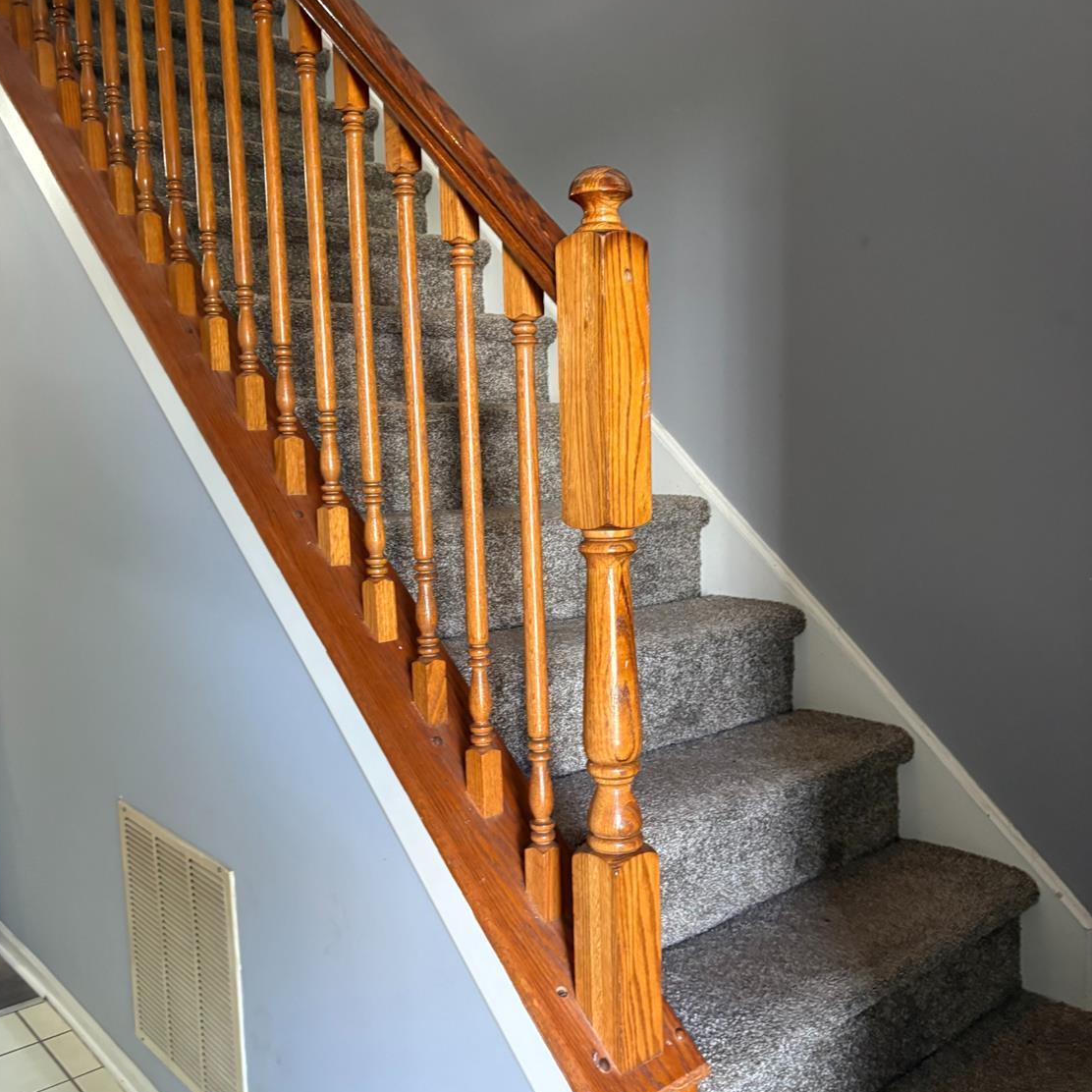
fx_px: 1106
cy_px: 586
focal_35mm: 31
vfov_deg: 52.5
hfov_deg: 52.5
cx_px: 546
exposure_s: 1/60
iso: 320
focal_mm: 5.96
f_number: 1.6
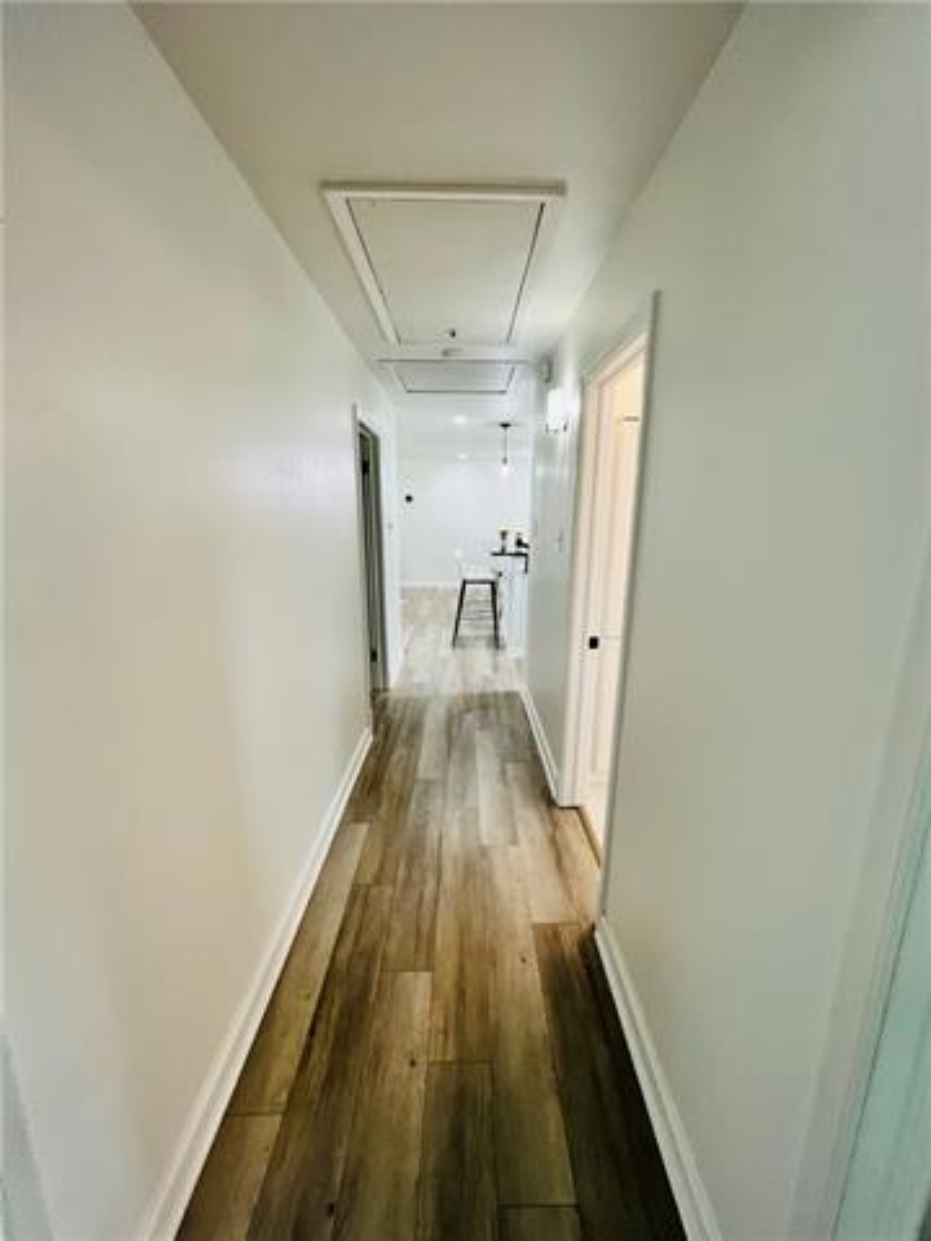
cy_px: 620
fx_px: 466
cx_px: 466
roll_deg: -0.3
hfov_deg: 89.9
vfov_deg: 106.2
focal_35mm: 13
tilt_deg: -11.9
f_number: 1.8
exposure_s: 1/120
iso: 250
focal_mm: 1.57
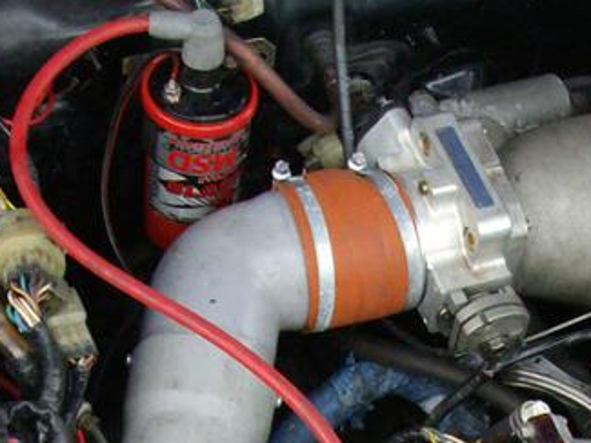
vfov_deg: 10.7
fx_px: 2272
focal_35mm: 133
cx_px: 600
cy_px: 695
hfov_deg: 14.6
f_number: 2.7
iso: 160
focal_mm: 6
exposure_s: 1/125
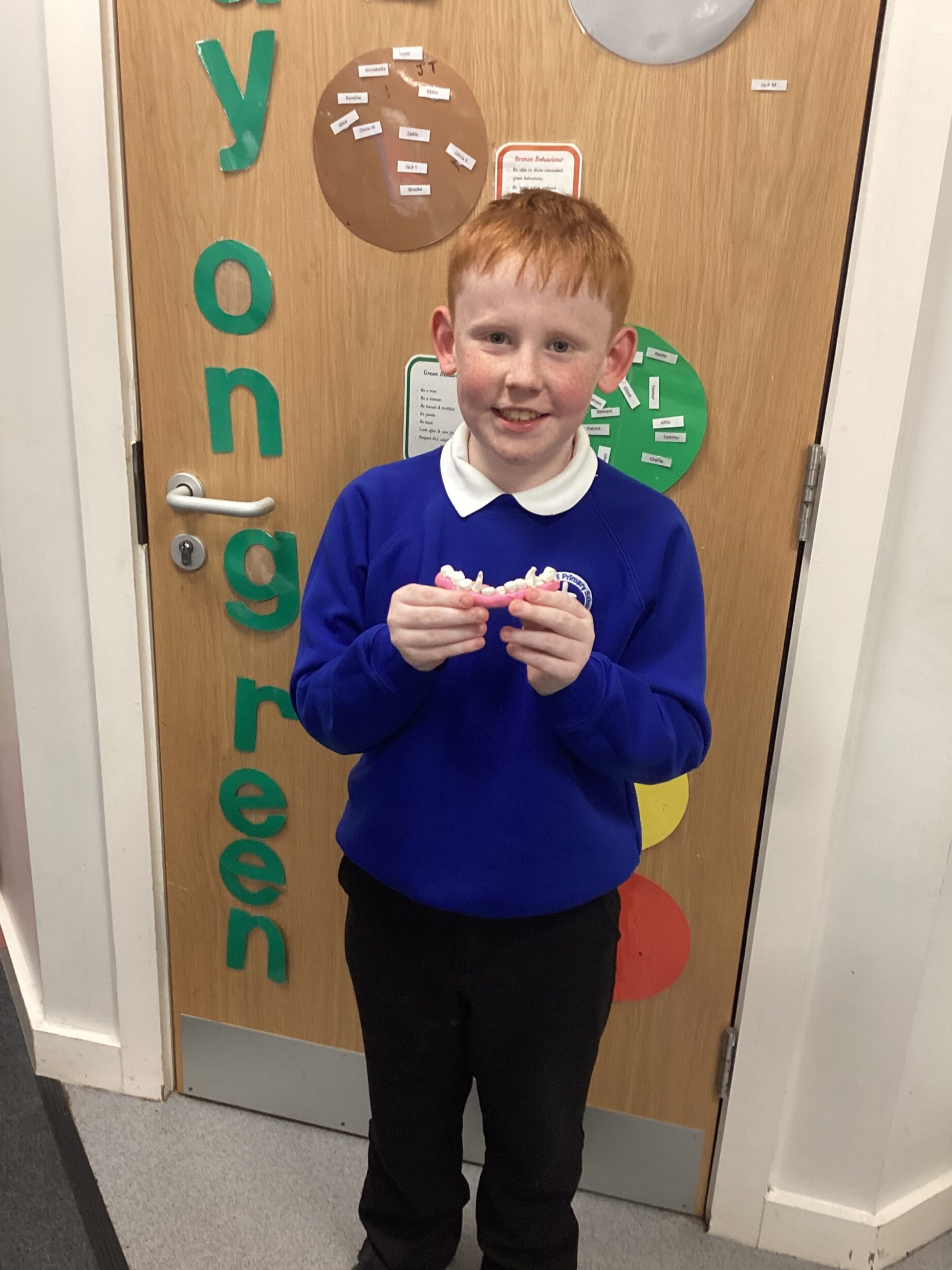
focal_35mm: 32
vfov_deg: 56.8
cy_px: 628
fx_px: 1173
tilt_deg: -22.3
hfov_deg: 44.2
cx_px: 473
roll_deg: -3.1
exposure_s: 1/50
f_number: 2.4
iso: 160
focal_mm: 3.3
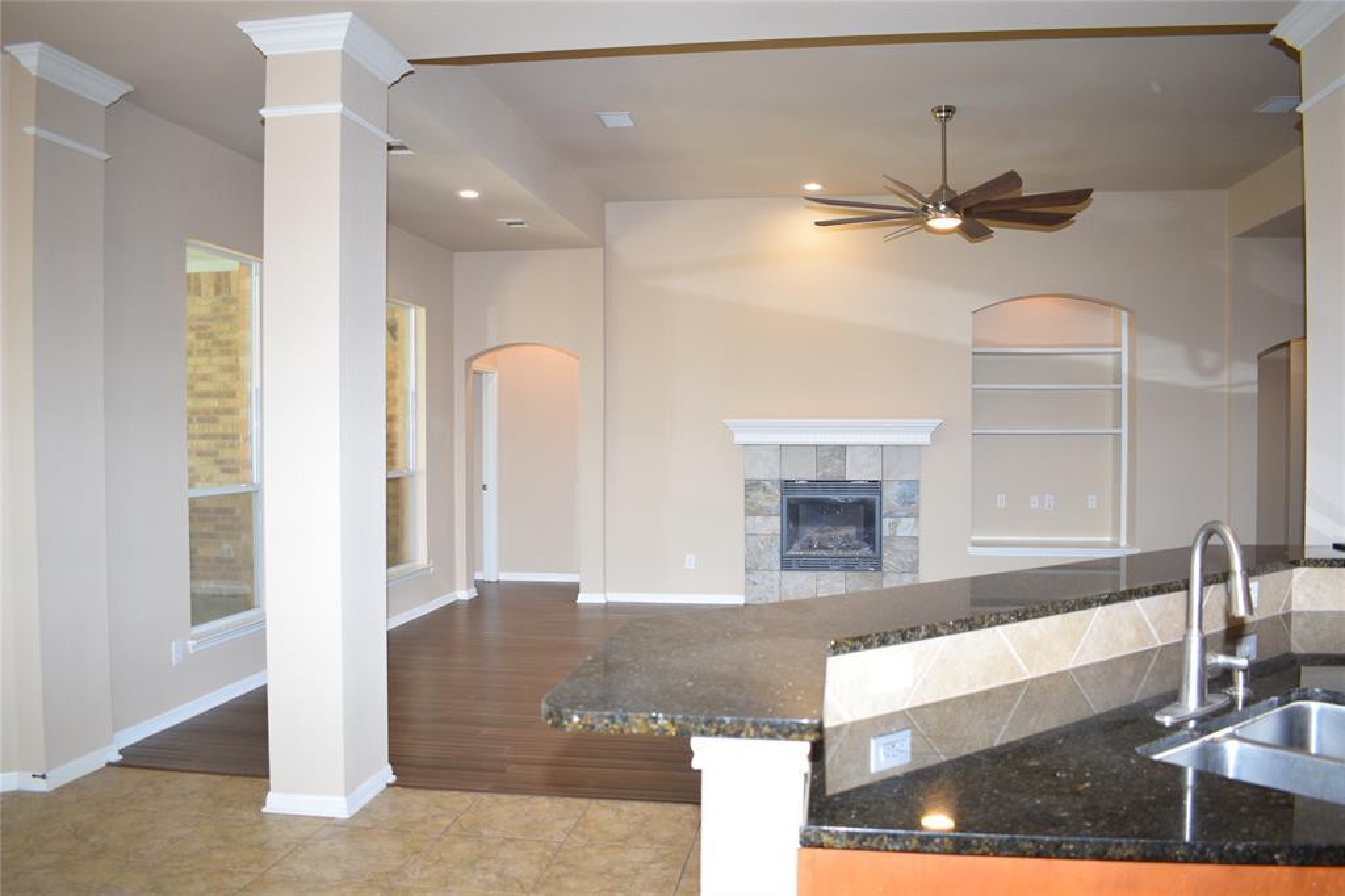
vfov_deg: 47.9
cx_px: 672
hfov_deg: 67.4
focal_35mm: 27
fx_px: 1008
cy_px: 448
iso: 720
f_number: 4
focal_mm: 18
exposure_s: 1/60
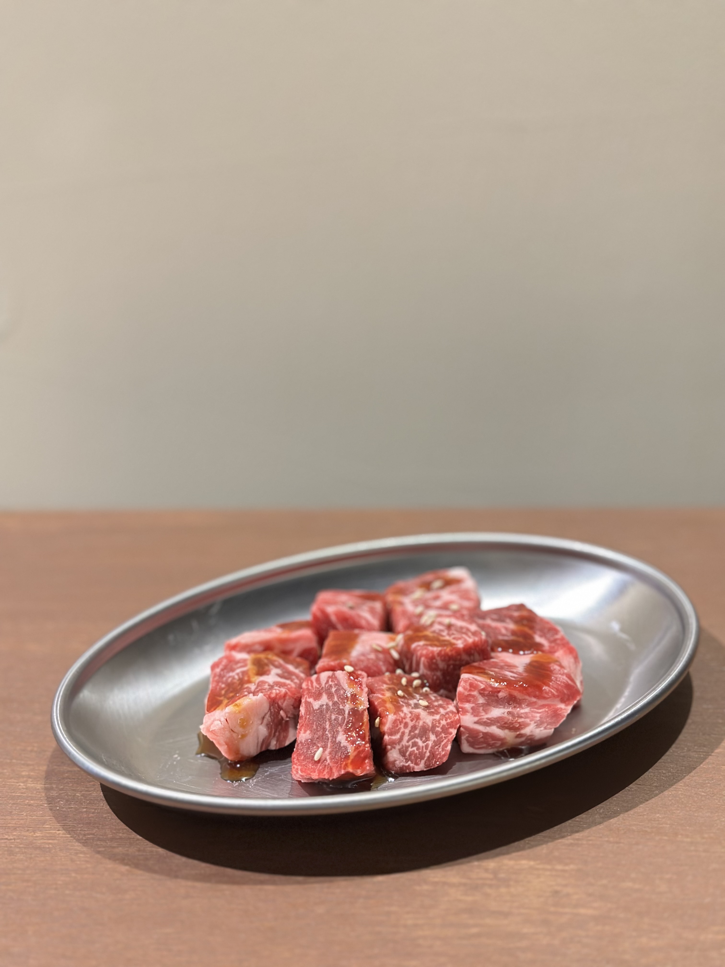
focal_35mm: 48
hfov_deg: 30.3
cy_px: 484
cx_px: 362
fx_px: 1340
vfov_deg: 39.7
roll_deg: +0.6
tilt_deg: -21.8
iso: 400
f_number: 1.78
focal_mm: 6.86
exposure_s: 1/40
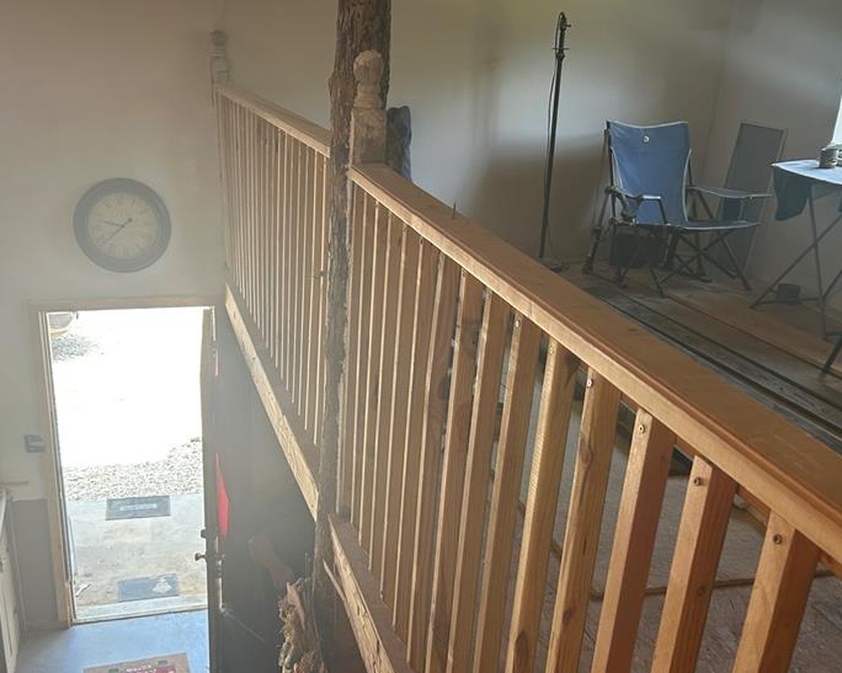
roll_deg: -1.7
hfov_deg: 47.8
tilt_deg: -22.8
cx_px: 353
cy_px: 423
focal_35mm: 38
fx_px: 947
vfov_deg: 38.9
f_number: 1.5
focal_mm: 5.7
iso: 80
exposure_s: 1/120
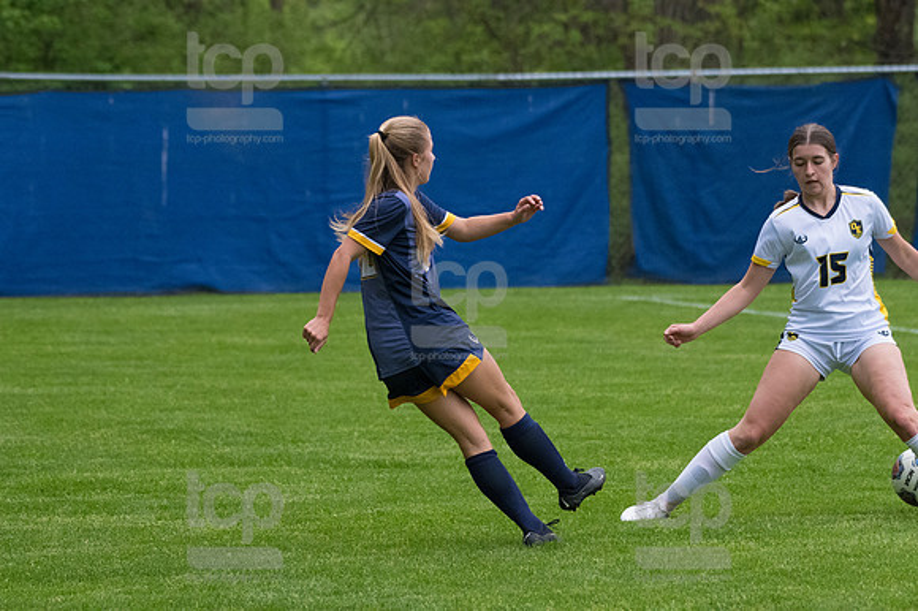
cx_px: 459
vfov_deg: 4.4
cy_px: 306
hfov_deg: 6.5
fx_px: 8028
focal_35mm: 315
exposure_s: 1/1600
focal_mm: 210
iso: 4000
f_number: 5.6
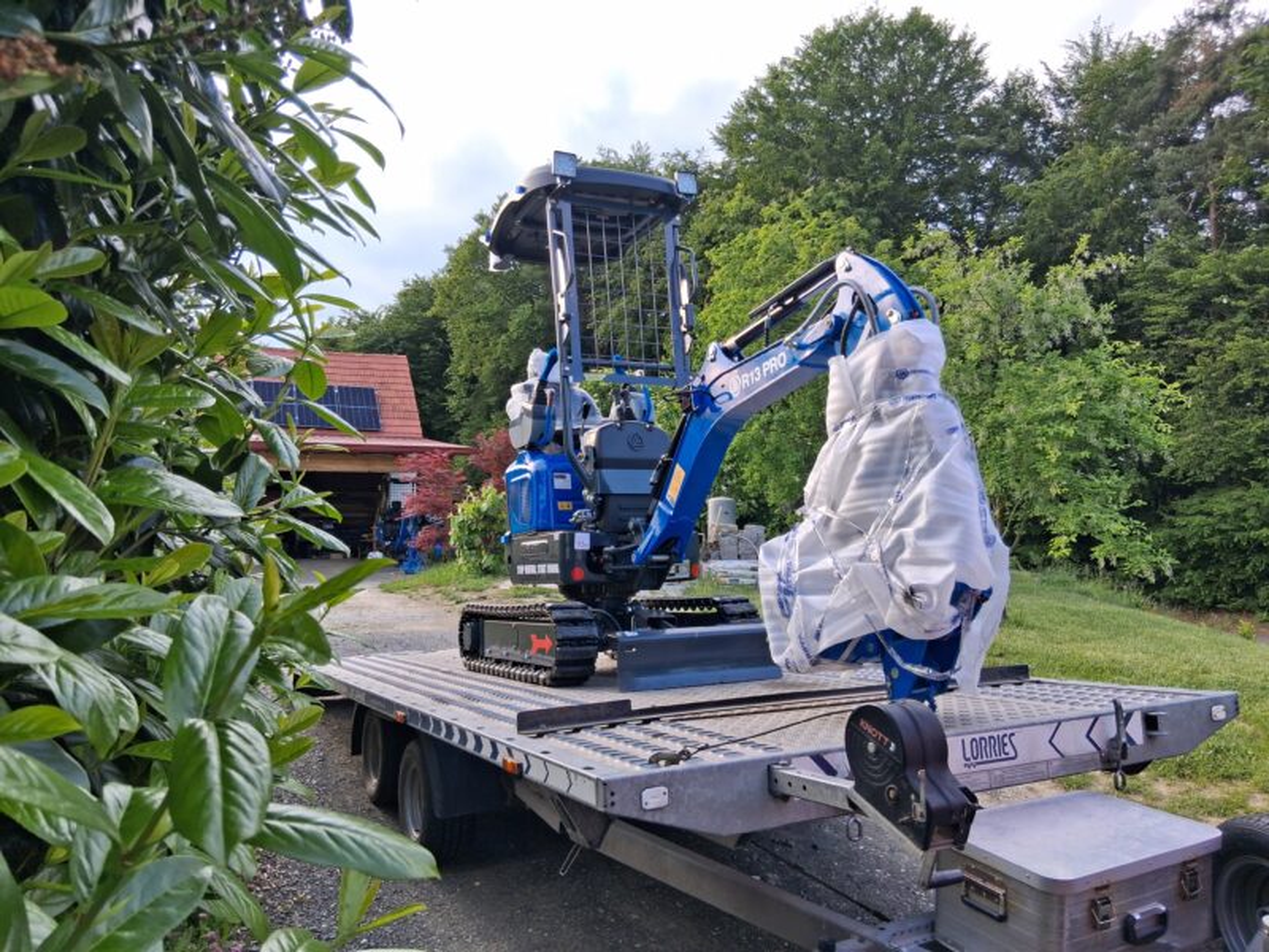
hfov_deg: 67.3
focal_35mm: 26
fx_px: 953
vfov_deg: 53.1
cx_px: 634
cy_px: 476
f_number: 1.8
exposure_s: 1/133
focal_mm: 3.98
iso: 25
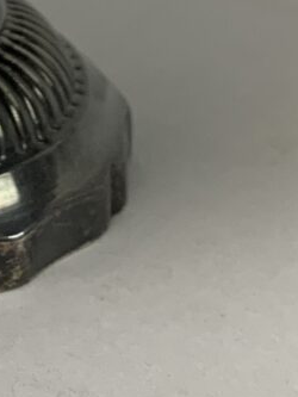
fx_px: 1835
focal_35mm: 160
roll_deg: -0.2
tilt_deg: -15.9
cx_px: -149
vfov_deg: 11.6
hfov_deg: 9.0
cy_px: -258
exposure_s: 1/50
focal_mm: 4.25
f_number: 1.8
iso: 80
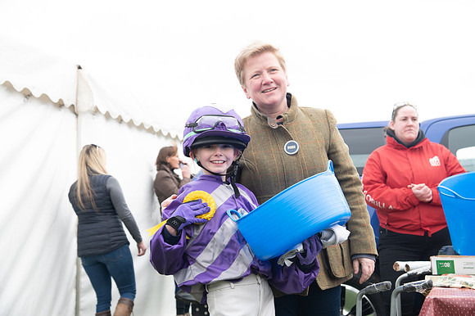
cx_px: 238
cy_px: 158
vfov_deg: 23.4
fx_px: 765
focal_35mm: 58
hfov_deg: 34.5
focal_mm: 58
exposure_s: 1/125
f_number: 5
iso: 200
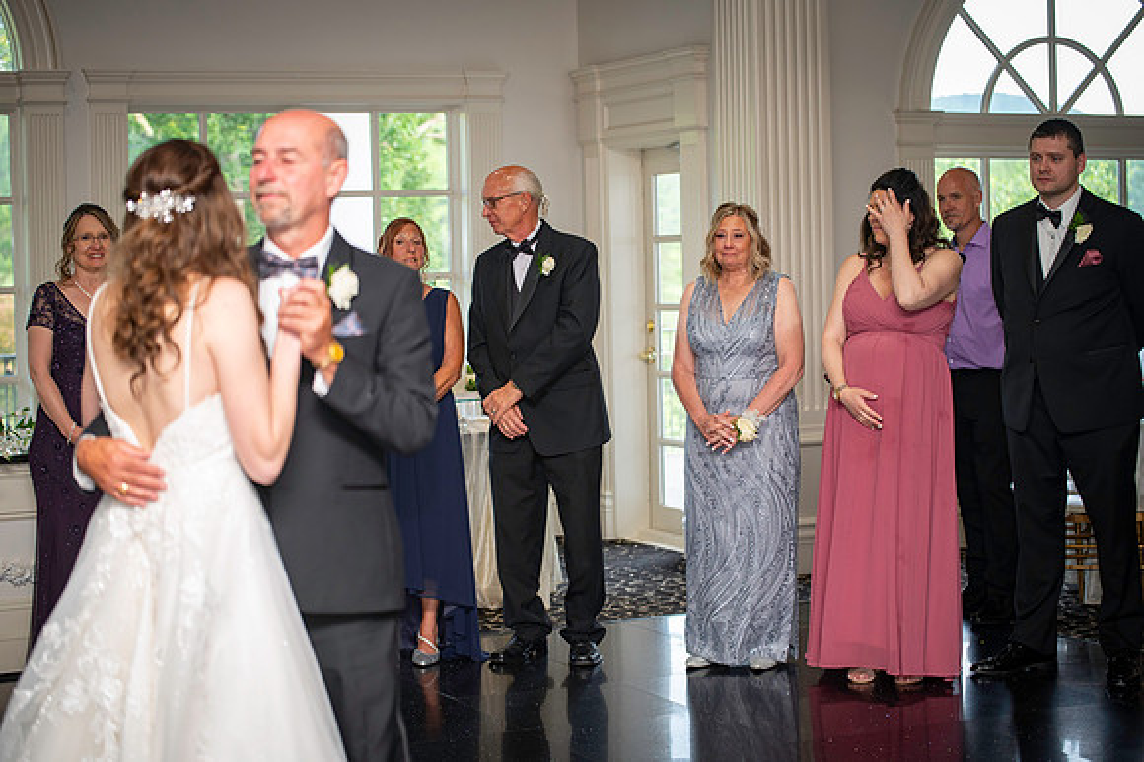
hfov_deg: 28.9
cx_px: 572
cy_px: 381
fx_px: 2223
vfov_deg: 19.4
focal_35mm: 70
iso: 800
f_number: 2.8
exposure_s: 1/125
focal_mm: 70
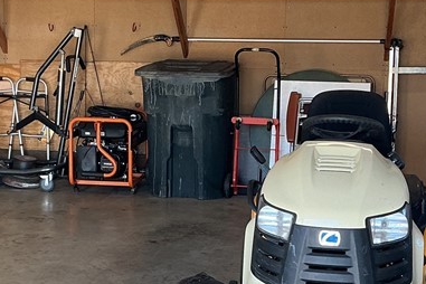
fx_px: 958
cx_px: 152
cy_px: 197
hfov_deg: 25.0
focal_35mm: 81
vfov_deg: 16.8
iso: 40
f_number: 1.8
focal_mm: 3
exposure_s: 1/60
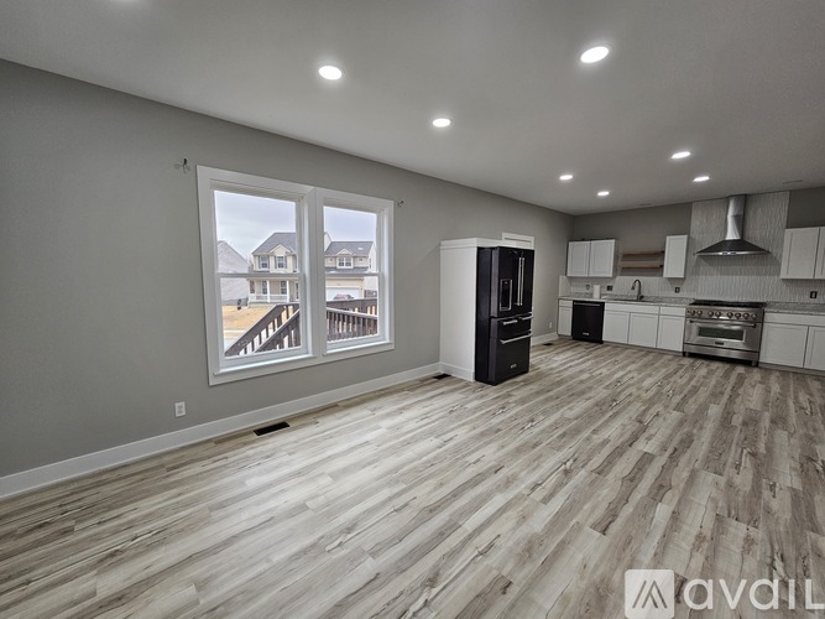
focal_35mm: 13
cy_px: 310
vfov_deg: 89.9
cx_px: 412
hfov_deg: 106.2
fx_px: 310
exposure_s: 1/60
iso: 80
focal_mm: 2.2
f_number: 2.2
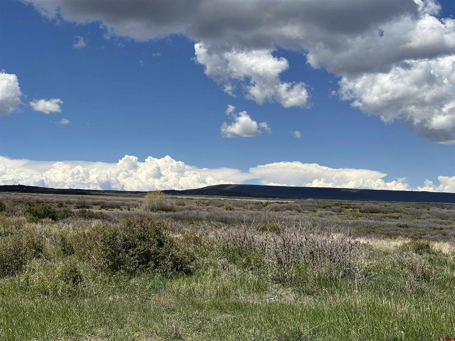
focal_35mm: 48
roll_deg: +1.8
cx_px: 228
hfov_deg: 39.7
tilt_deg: +4.9
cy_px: 170
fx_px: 631
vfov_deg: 30.3
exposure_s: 1/7092
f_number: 1.78
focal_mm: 6.86
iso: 64
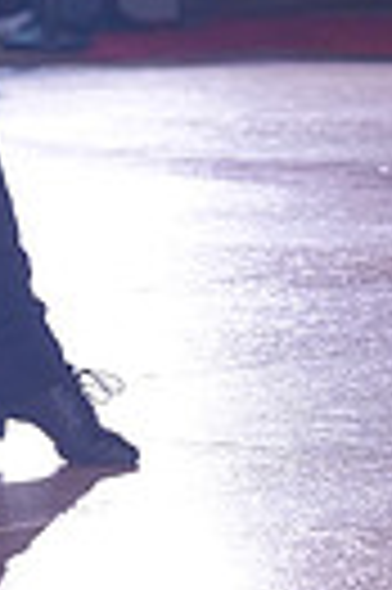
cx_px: 264
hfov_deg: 3.0
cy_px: -275
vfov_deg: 4.5
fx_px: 7549
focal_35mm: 461
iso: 2000
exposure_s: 1/400
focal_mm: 104
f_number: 4
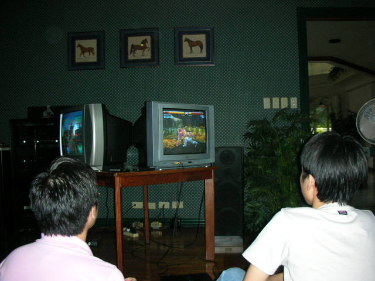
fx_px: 379
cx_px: 188
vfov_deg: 40.7
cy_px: 140
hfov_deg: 52.6
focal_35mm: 35
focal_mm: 5.8
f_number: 3
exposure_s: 1/60.1
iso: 186
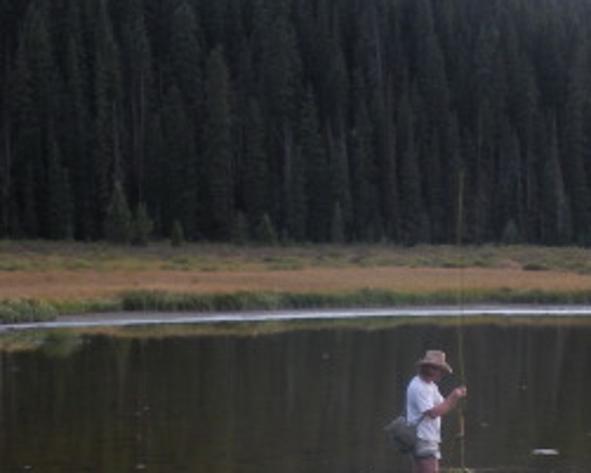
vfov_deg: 13.6
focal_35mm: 112
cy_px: 438
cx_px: 433
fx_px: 1960
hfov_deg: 17.1
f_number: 3.5
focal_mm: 6.3
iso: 64
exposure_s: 1/60.4
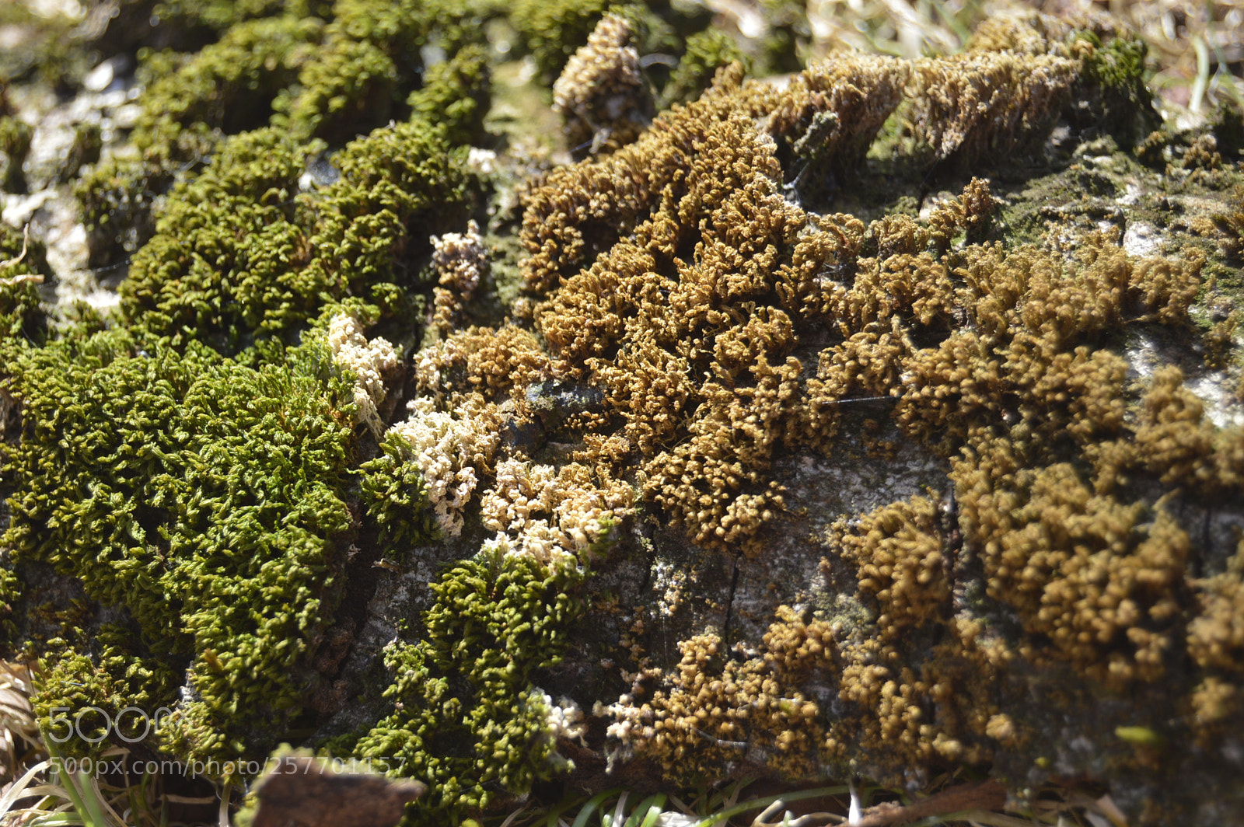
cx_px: 622
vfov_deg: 16.5
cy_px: 414
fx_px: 2848
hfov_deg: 24.6
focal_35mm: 82
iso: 125
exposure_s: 1/125
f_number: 5.6
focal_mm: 55
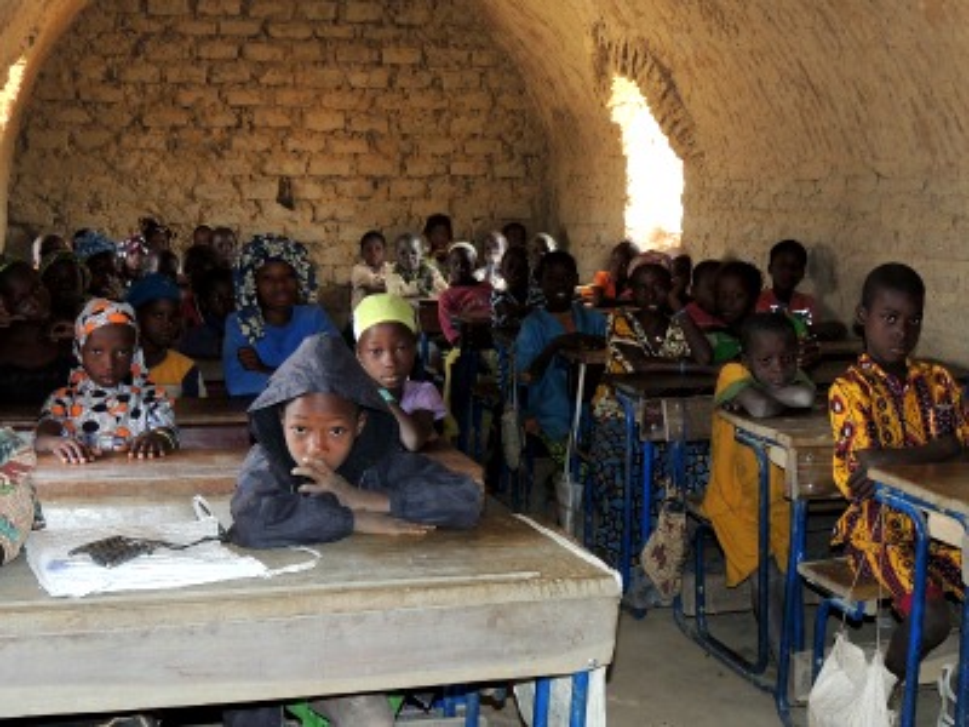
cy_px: 364
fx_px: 1204
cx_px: 484
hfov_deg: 43.9
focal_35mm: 43
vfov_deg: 33.6
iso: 200
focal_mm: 7.6
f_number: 3.4
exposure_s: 1/30
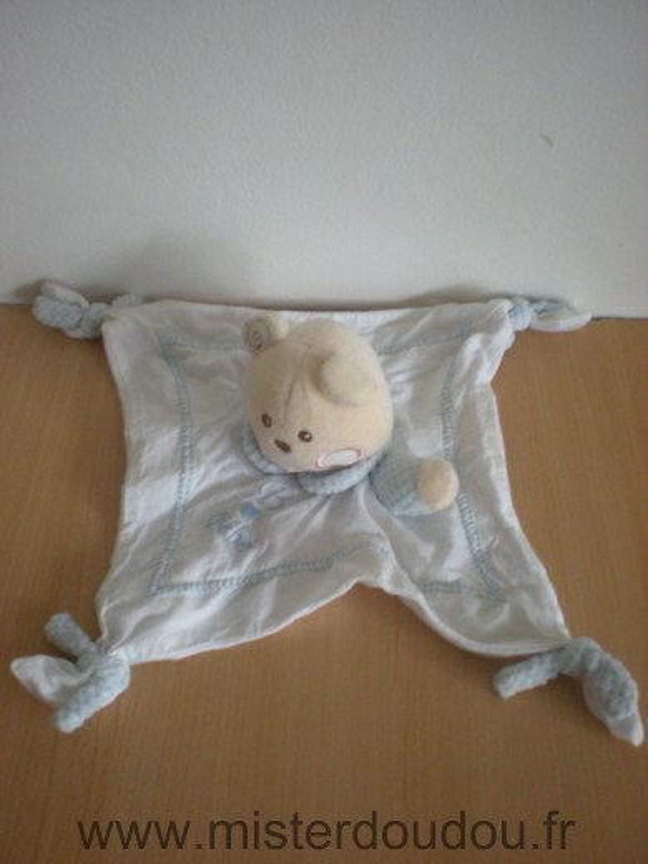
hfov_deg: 37.7
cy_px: 432
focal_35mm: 38
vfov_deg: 49.0
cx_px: 324
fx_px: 948
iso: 373
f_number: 3.1
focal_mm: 6.3
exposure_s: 1/8
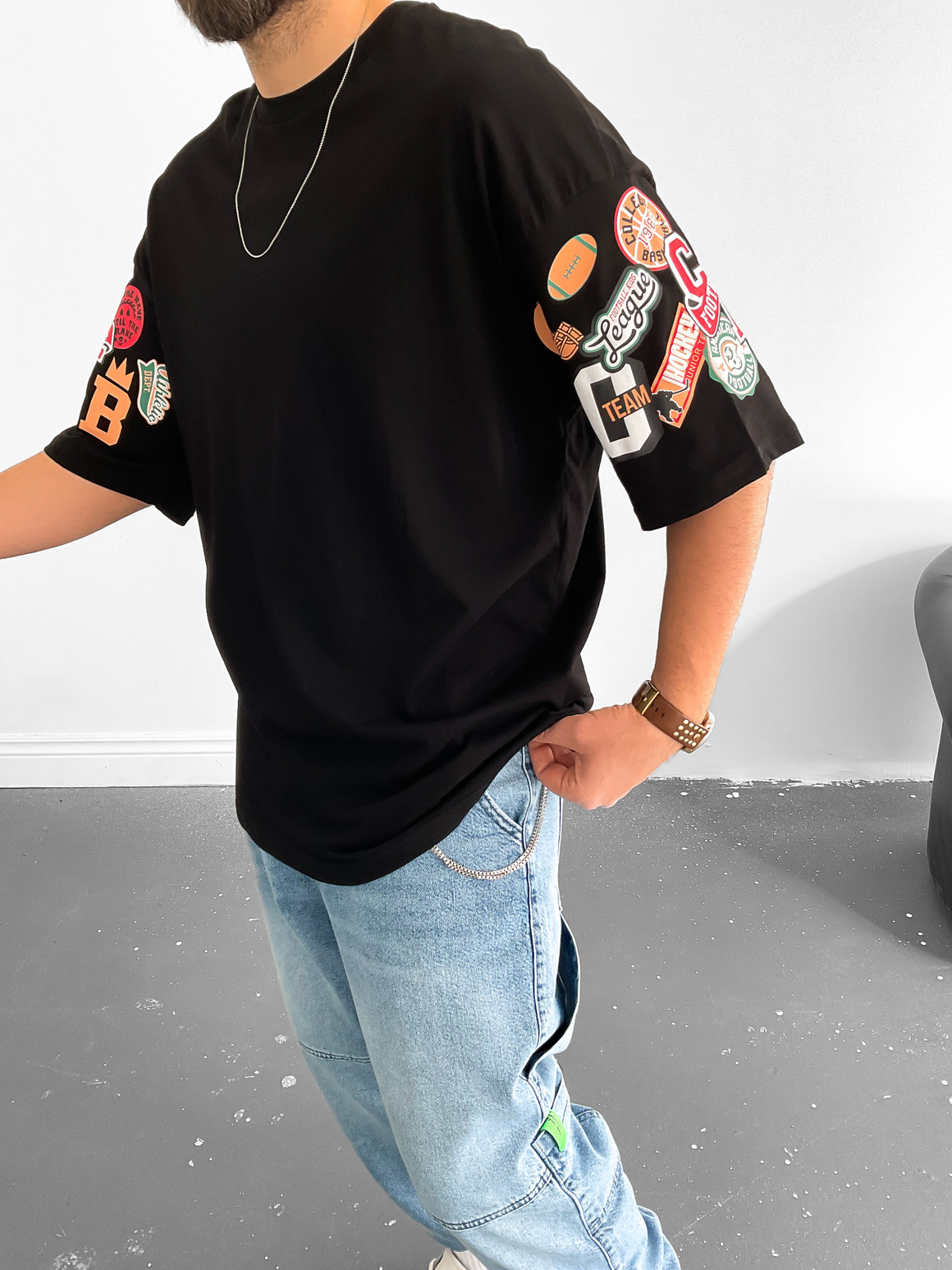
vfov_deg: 60.0
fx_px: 1100
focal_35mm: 30
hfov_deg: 46.8
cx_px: 480
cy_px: 620
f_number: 1.8
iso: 64
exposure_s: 1/120
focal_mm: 3
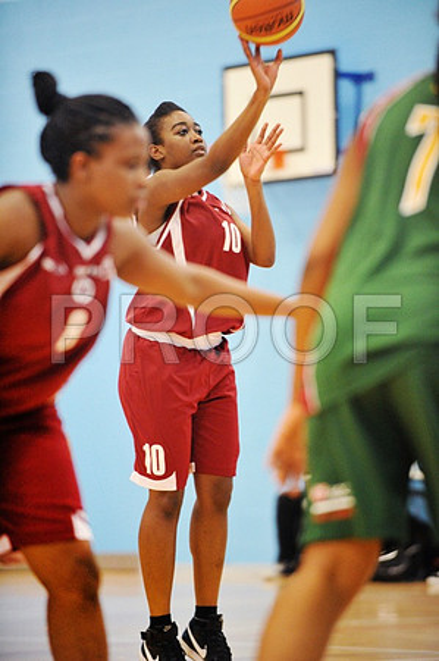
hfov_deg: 7.6
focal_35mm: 180
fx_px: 3300
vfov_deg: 11.4
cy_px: 330
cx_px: 220
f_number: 2.8
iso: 8000
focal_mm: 180
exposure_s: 1/400
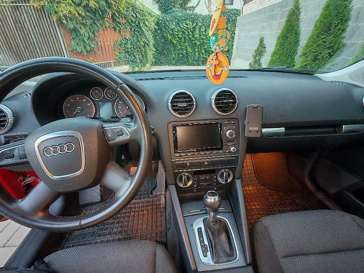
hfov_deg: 94.5
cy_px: 136
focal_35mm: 16
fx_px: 168
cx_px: 182
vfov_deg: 78.1
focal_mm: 1.96
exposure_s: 1/13
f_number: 2.2
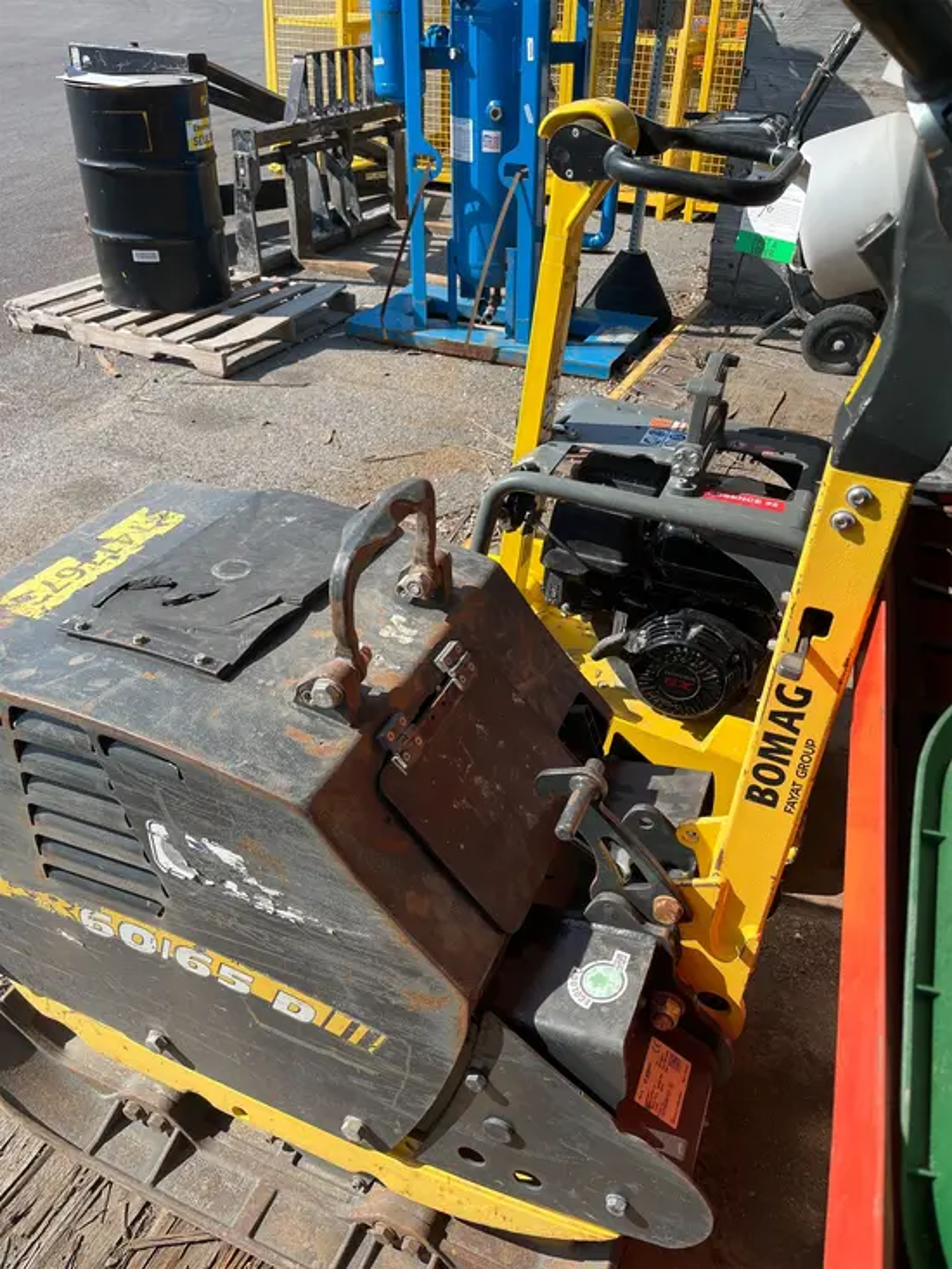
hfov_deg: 53.1
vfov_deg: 67.3
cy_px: 634
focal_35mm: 26
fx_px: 953
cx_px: 476
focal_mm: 5.1
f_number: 1.6
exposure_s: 1/1580
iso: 50
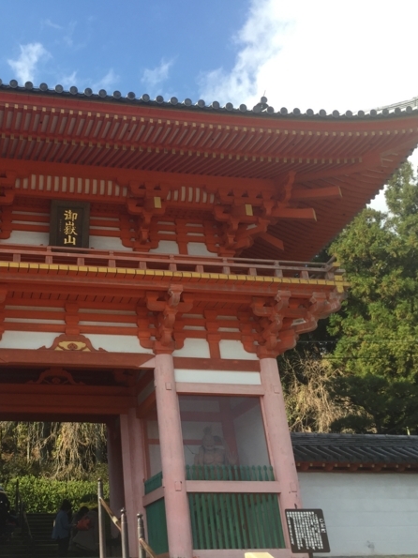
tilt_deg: +25.6
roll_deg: +0.3
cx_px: 79
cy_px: 278
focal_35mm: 39
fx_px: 628
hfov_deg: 35.5
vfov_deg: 47.9
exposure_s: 1/746
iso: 32
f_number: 2.2
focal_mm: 4.15
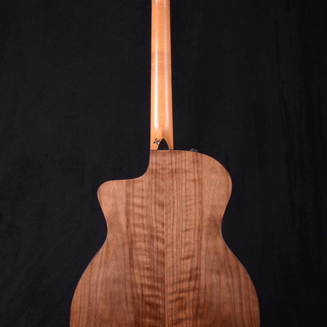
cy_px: 149
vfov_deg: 34.0
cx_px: 164
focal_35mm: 50
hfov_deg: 34.0
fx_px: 534
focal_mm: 26
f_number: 13
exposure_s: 1/200
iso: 200
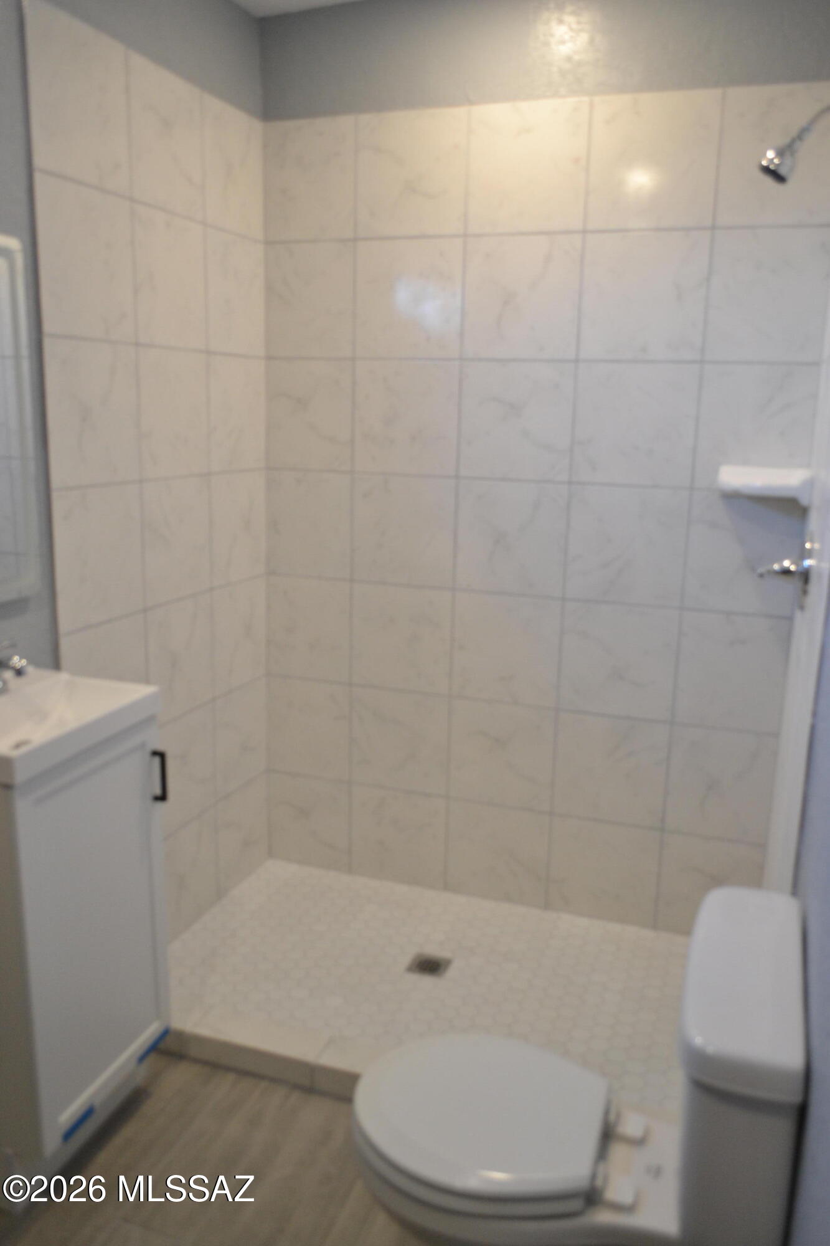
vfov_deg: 67.4
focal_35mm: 27
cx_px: 415
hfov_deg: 47.9
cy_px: 623
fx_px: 934
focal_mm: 18
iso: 720
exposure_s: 1/60
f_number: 3.5
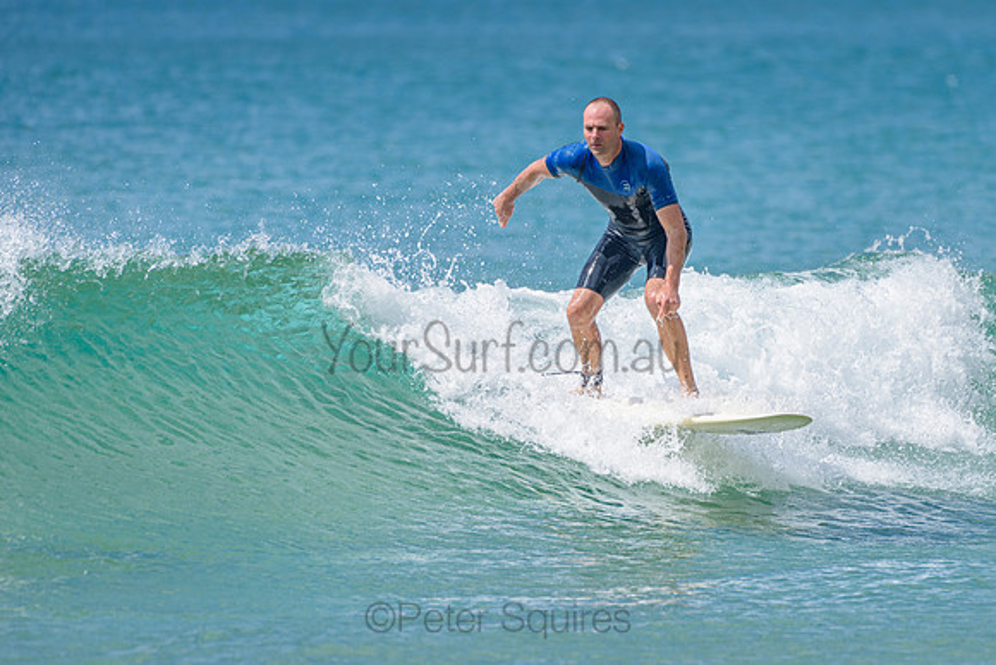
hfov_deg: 3.4
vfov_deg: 2.2
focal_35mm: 613
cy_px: 354
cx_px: 611
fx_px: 16972
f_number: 5.6
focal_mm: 500
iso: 250
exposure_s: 1/2000
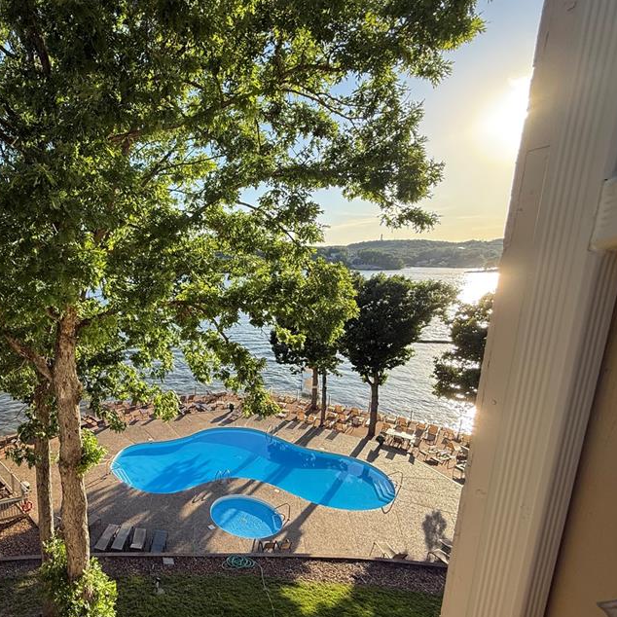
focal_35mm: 20
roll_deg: +0.4
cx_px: 145
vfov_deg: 74.6
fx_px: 403
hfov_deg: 69.3
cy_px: 343
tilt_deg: -10.5
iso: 64
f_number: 2.2
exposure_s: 1/638
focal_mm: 2.22
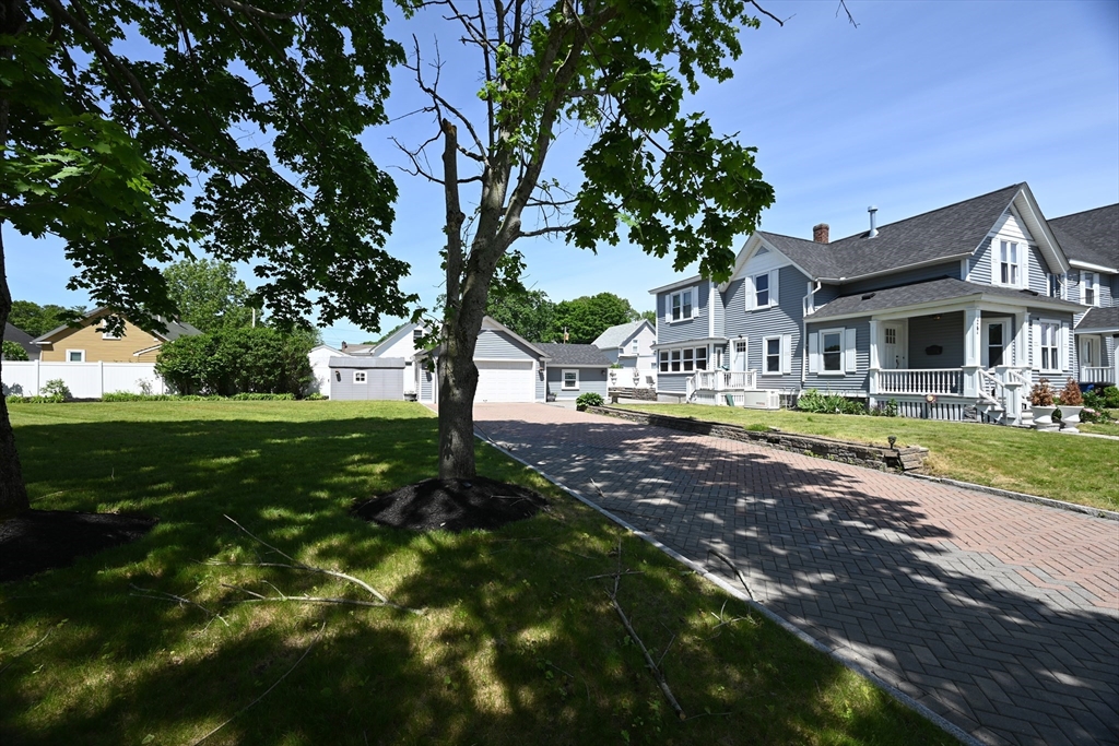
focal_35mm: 14
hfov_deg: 102.3
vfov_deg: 79.2
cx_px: 560
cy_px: 373
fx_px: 451
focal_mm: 14.5
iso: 100
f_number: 6.3
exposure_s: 1/320
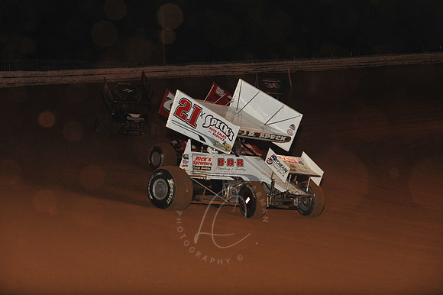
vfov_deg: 11.0
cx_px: 222
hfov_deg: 16.4
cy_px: 148
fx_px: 1537
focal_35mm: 125
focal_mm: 125
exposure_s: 1/320
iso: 1250
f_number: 7.1
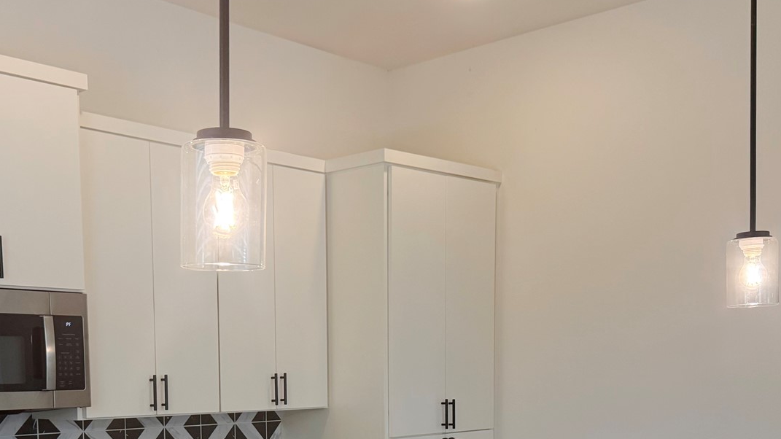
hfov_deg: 40.9
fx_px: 1035
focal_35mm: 50
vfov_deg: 22.9
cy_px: 445
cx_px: 279
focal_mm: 6.76
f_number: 1.78
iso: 160
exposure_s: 1/232
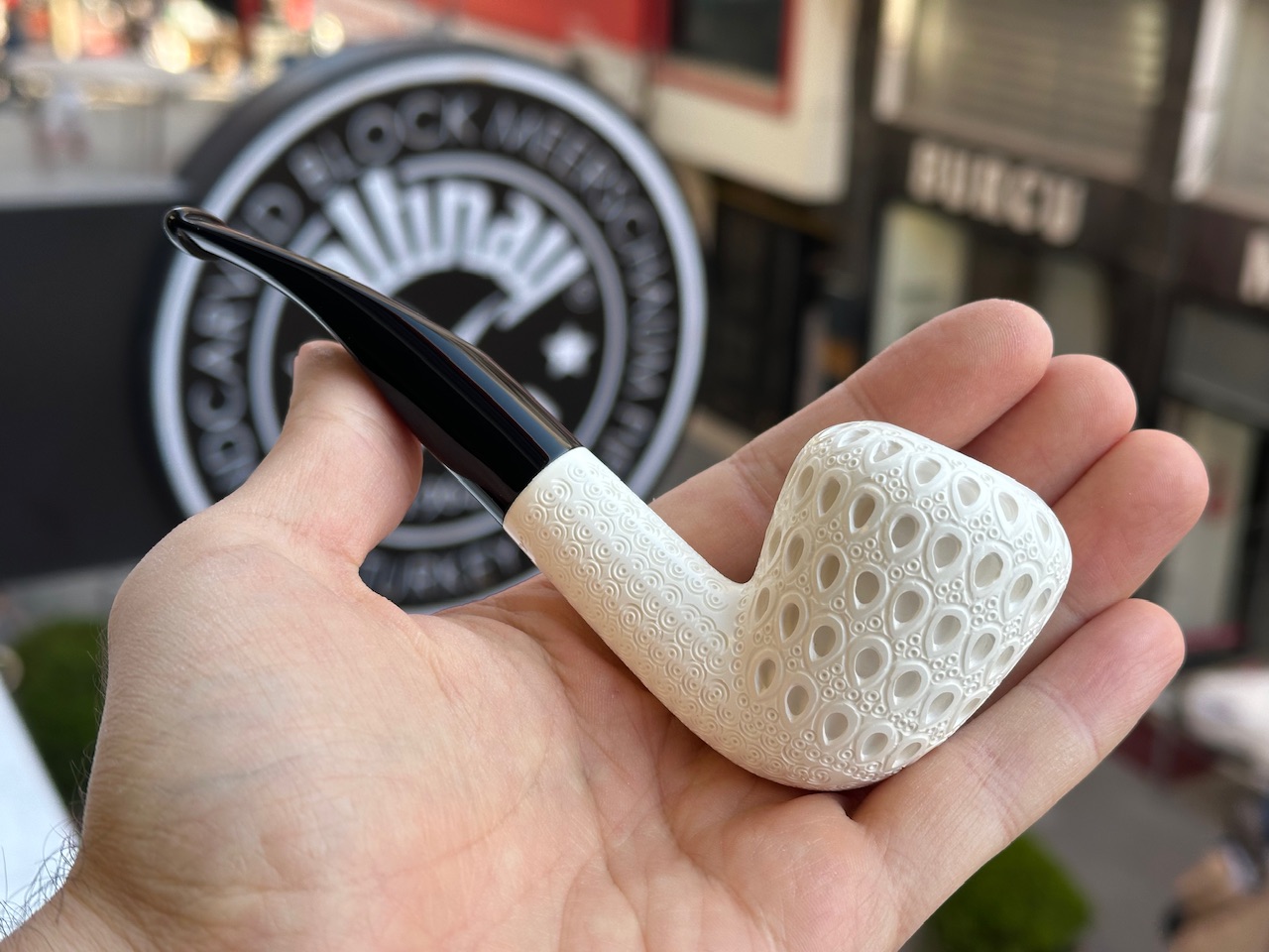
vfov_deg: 30.3
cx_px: 634
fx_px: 1760
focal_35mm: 48
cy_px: 476
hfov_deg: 39.7
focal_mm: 6.86
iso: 64
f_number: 1.78
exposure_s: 1/341
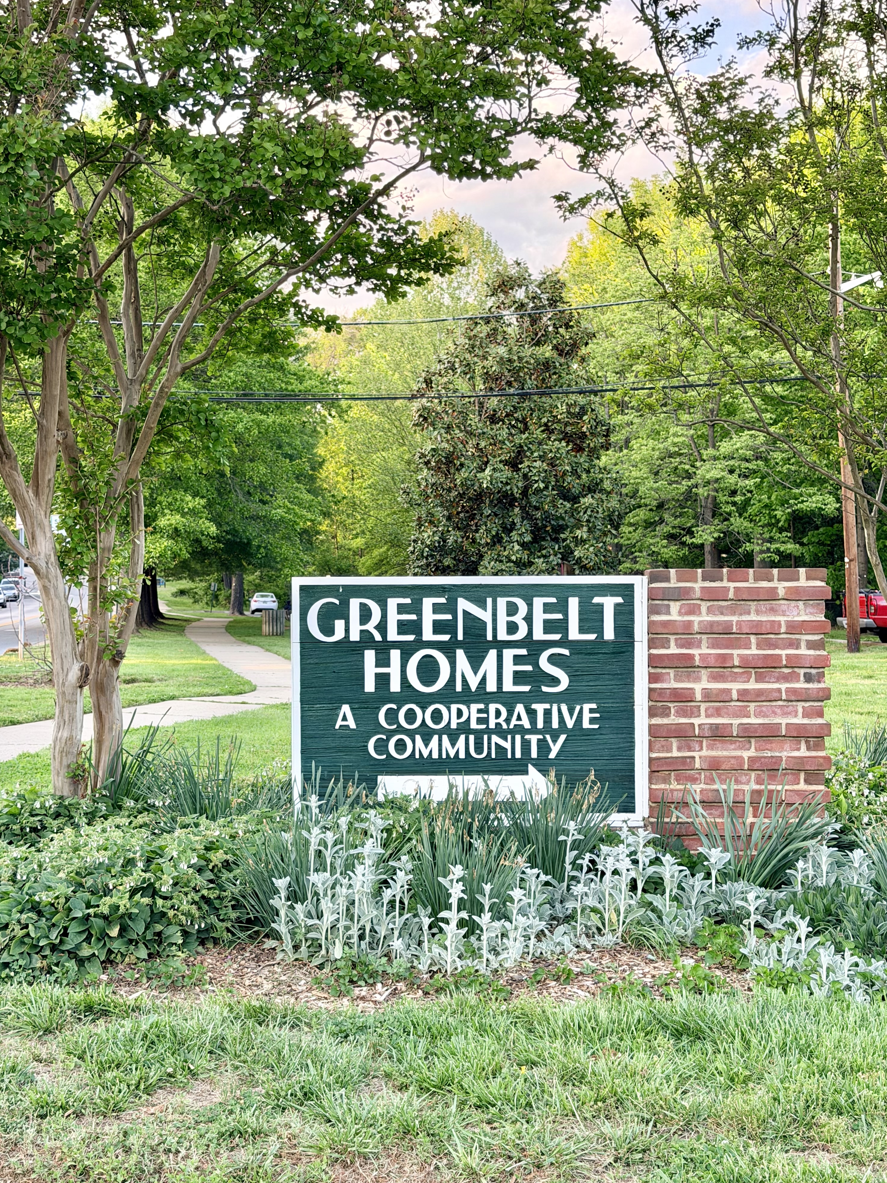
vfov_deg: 38.9
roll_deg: +0.5
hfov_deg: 29.7
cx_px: 444
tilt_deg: -1.8
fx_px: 1674
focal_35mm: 49
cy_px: 581
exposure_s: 1/198
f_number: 1.78
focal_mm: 6.76
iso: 64
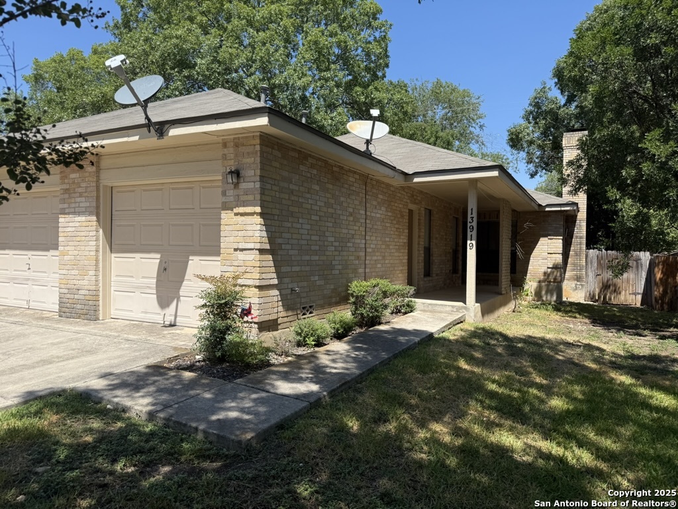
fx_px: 470
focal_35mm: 24
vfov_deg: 56.8
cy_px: 254
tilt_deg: -0.4
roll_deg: -0.7
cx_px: 339
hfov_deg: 71.6
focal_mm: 6.76
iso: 80
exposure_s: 1/3021
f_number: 1.78
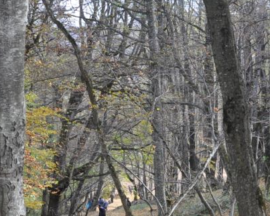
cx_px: 138
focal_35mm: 127
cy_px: 166
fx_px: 1014
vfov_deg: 12.1
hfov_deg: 15.2
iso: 640
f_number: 6.3
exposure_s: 1/200
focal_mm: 28
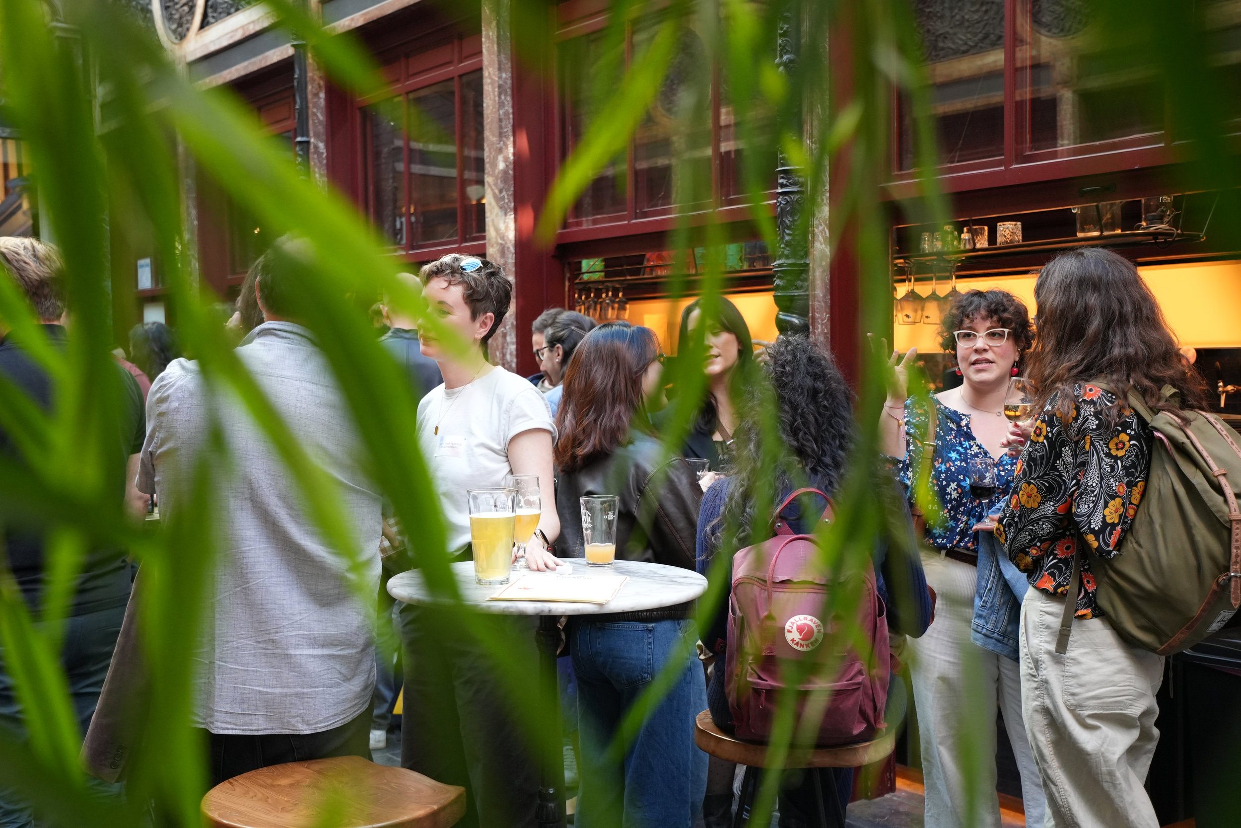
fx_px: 1448
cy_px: 414
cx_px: 620
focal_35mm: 42
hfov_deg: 46.4
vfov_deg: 31.9
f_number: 2.8
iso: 1250
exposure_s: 1/200
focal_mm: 28
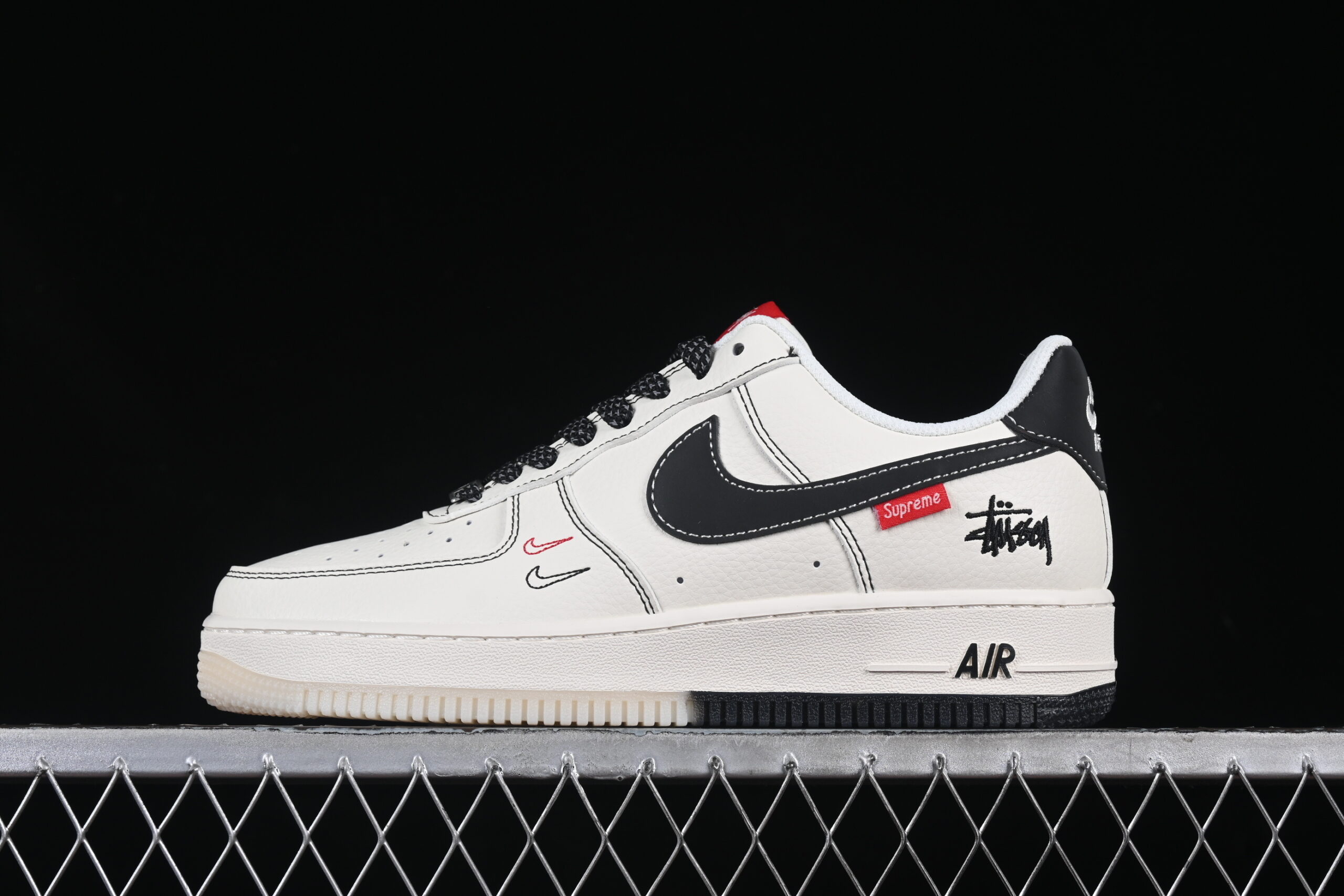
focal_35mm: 75
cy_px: 448
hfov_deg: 27.0
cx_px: 672
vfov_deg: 18.2
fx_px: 2800
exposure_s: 1/80
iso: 160
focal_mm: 50
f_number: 8
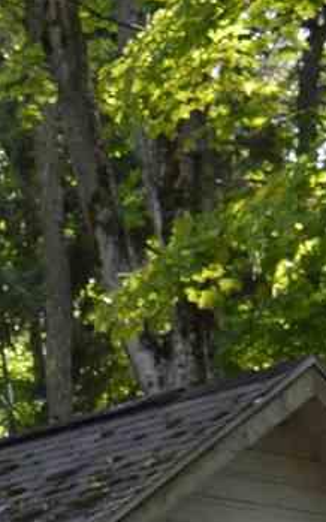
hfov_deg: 4.1
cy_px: 1068
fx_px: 4209
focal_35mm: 296
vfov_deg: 6.8
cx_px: -1030
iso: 160
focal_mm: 22
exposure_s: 1/125
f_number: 5.6
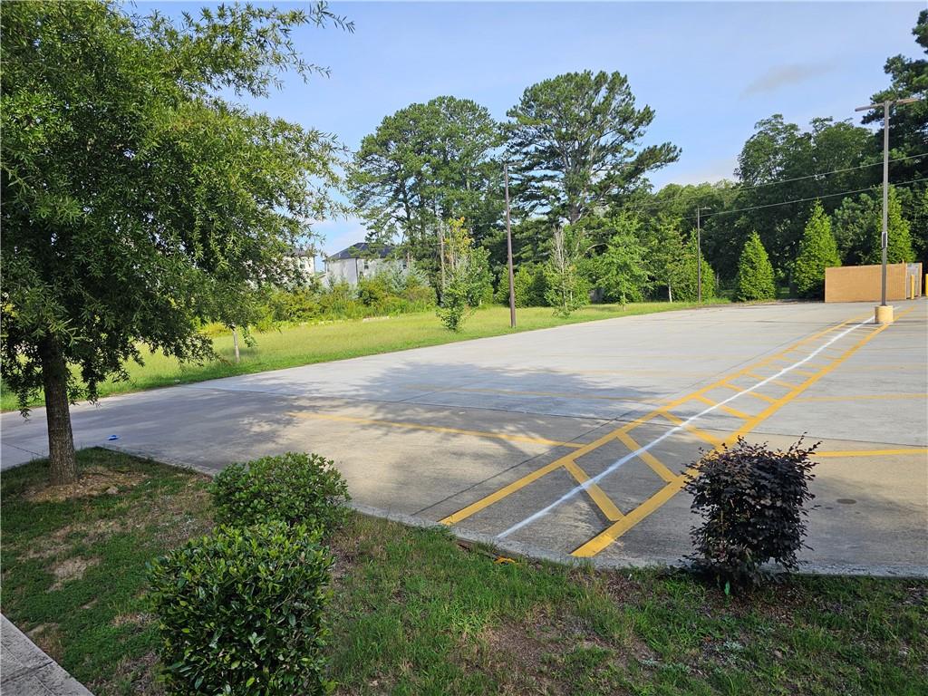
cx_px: 464
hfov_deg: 73.9
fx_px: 617
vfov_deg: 58.9
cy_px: 348
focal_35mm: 23
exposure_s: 1/465
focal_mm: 6.3
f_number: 1.7
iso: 10
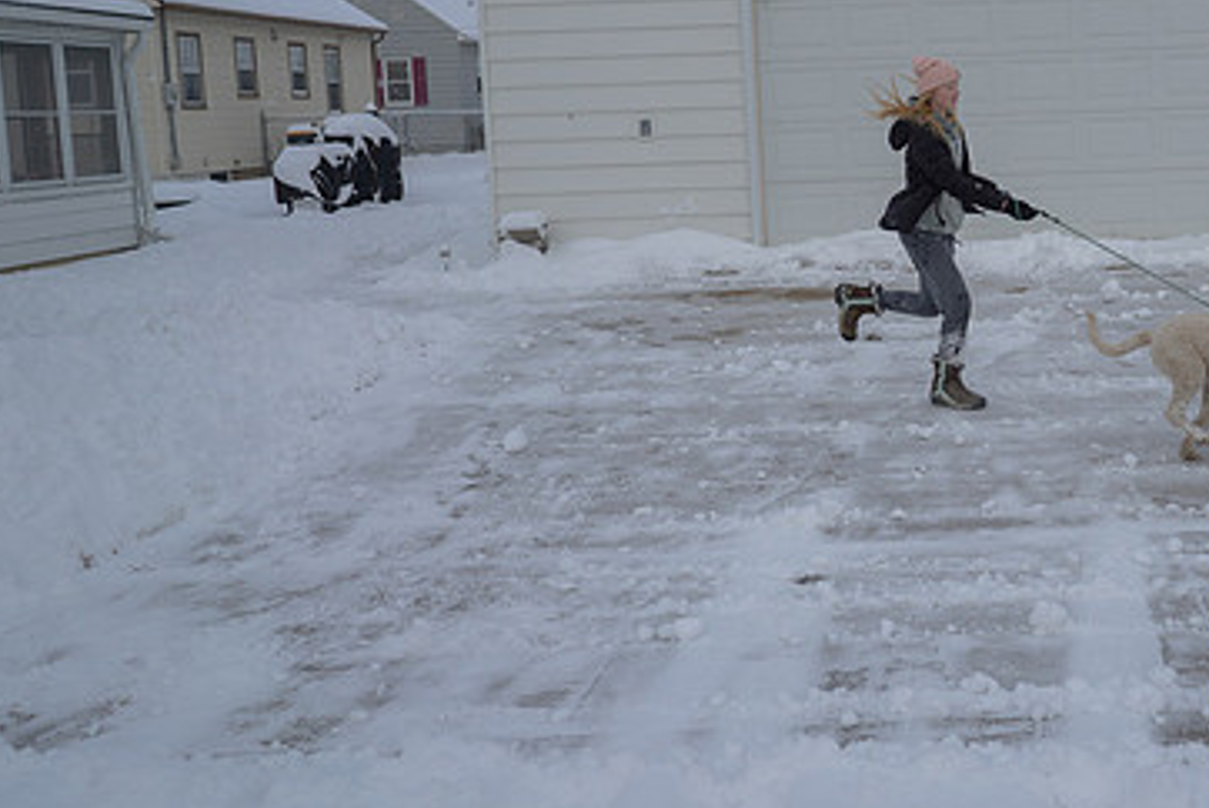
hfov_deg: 40.2
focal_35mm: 47
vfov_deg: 28.5
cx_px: 966
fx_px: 1580
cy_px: 270
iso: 200
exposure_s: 1/1600
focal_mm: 28
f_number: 4
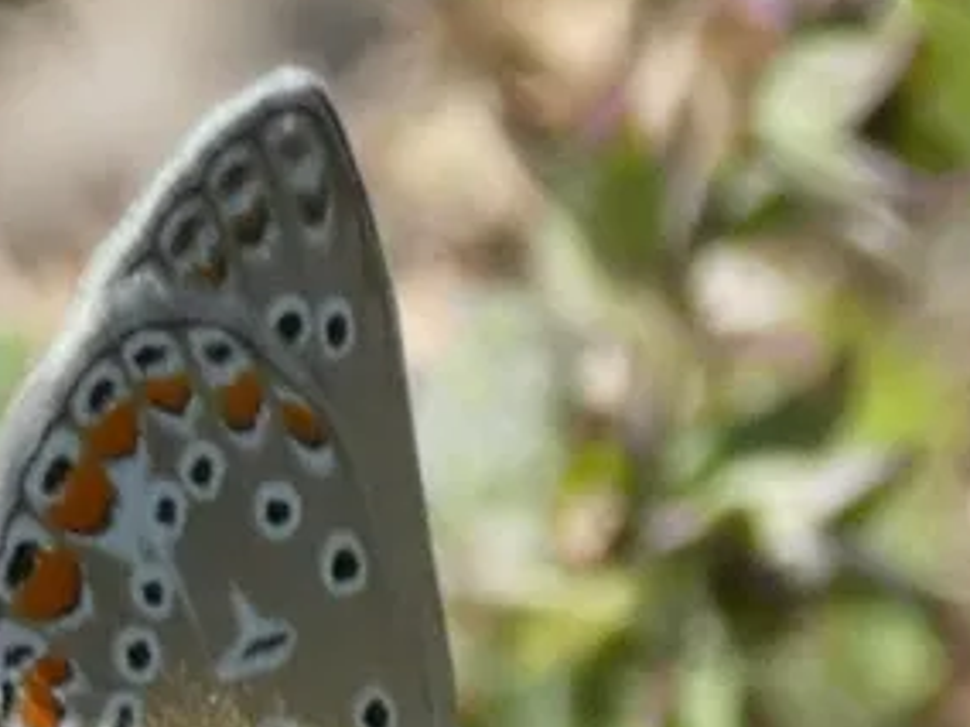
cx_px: 365
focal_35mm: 297
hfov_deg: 6.7
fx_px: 8322
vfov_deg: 5.0
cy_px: 741
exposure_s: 1/200
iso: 80
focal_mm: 23.7
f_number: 5.2
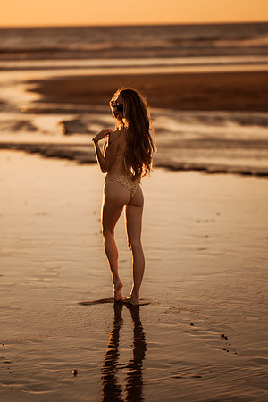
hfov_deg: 10.2
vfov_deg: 15.2
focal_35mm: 135
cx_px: 134
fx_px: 1507
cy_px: 201
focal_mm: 135
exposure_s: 1/1000
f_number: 1.8
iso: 100
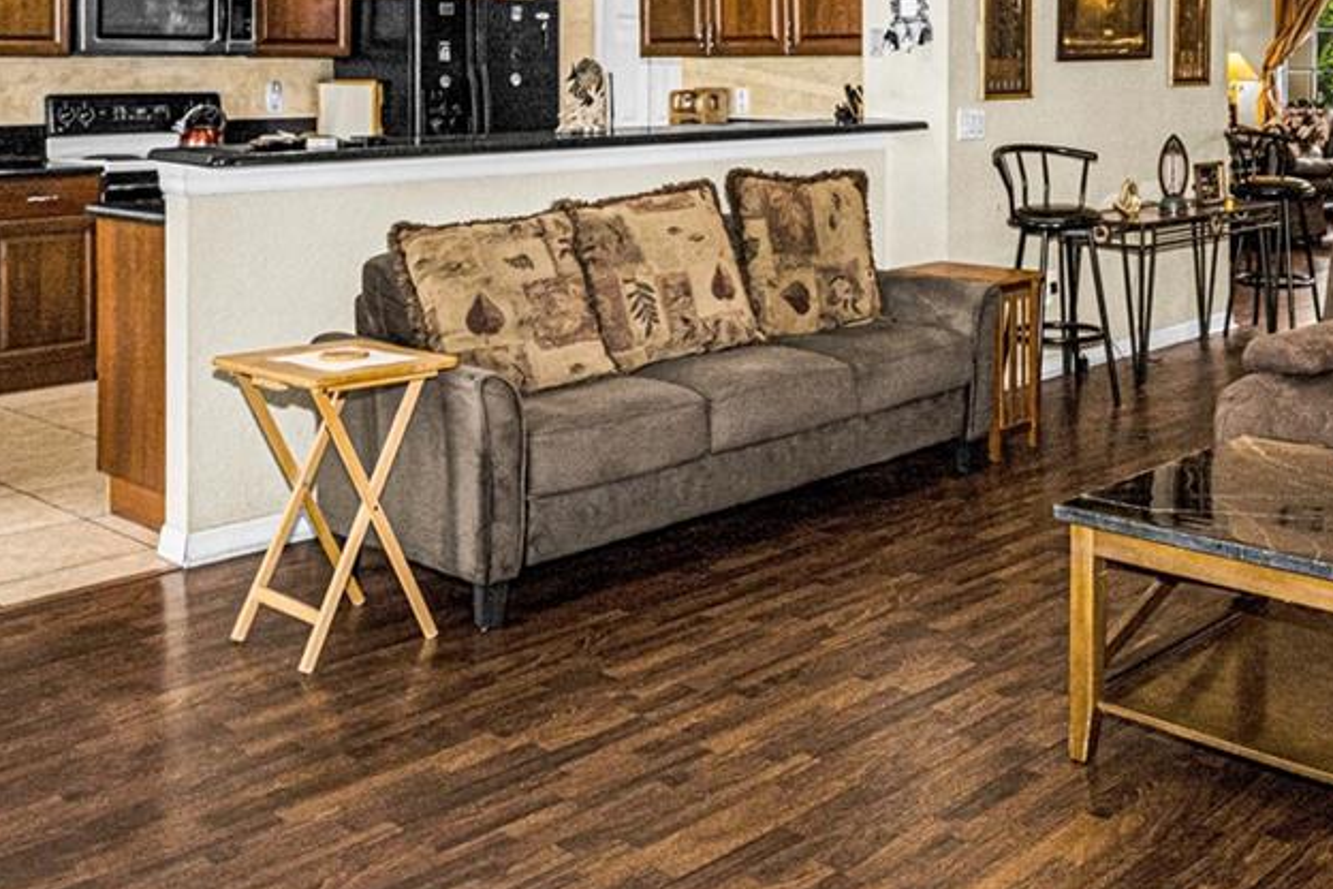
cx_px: 985
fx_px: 1518
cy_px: -2
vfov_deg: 30.3
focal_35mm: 41
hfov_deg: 45.9
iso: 320
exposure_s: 1/30
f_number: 8
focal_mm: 16
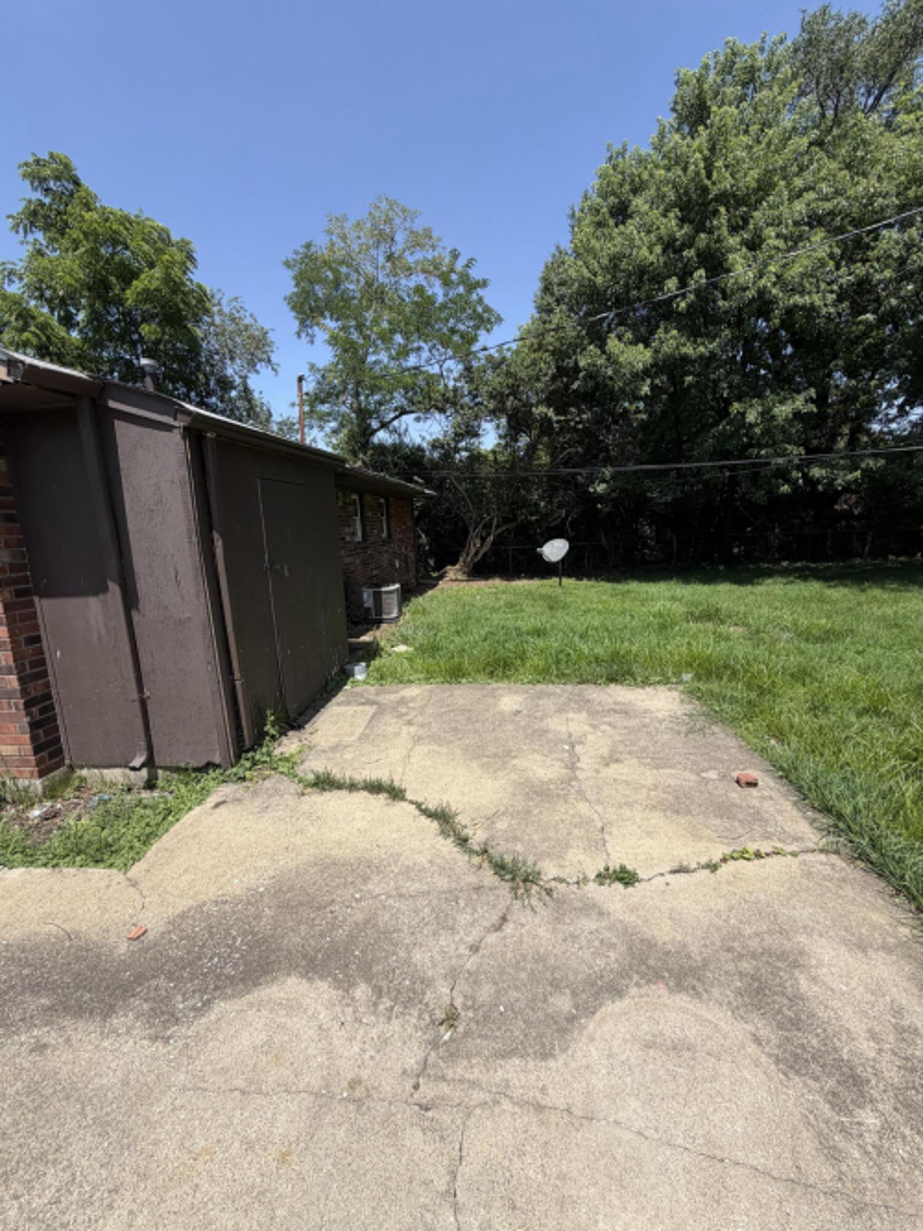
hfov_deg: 85.7
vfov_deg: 102.1
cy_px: 616
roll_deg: +5.3
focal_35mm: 14
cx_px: 462
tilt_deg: -7.7
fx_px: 498
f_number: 2.2
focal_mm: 2.22
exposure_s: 1/770
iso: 25
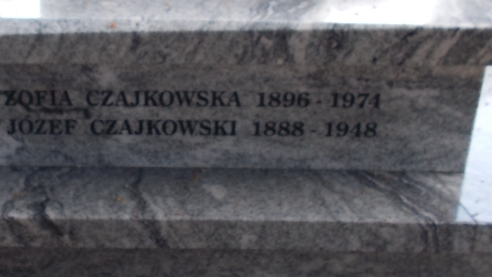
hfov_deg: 40.2
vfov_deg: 23.8
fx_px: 652
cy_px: 80
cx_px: 126
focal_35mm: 50
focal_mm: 4.6
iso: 80
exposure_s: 1/160
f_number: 3.2
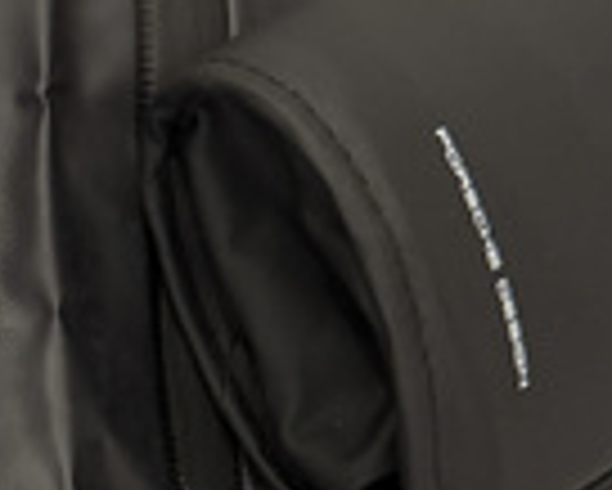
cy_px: 764
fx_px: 1559
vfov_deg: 16.2
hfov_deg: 21.6
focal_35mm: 86
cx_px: 34
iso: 1000
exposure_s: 1/33
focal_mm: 6.76
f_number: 1.78
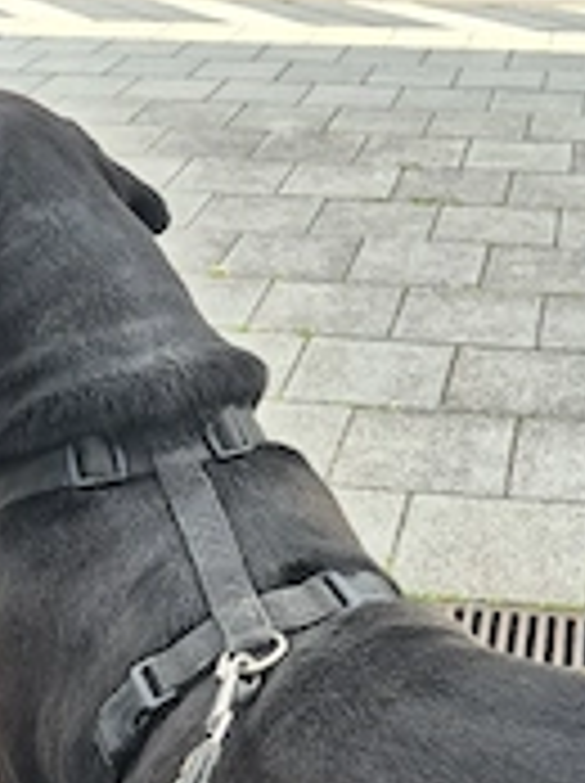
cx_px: 346
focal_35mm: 53
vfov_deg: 34.3
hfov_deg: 27.4
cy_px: 702
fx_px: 1197
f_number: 1.8
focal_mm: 5.4
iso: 25
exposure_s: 1/263
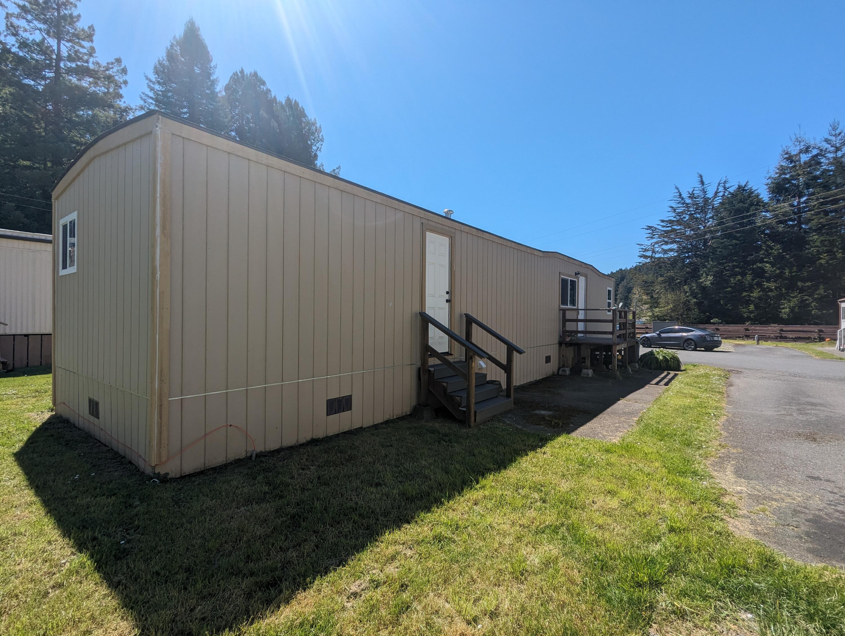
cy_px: 318
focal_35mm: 16
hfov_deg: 94.4
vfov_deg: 78.2
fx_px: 391
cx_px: 422
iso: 40
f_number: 2.2
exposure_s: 1/1543
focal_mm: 2.35
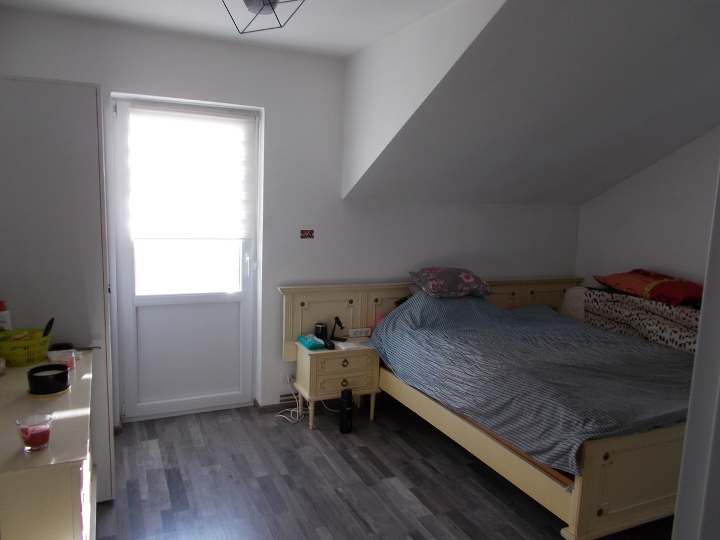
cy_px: 270
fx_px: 541
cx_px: 360
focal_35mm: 26
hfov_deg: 67.3
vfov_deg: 53.1
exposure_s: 1/40
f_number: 3.2
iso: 80
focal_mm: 4.6
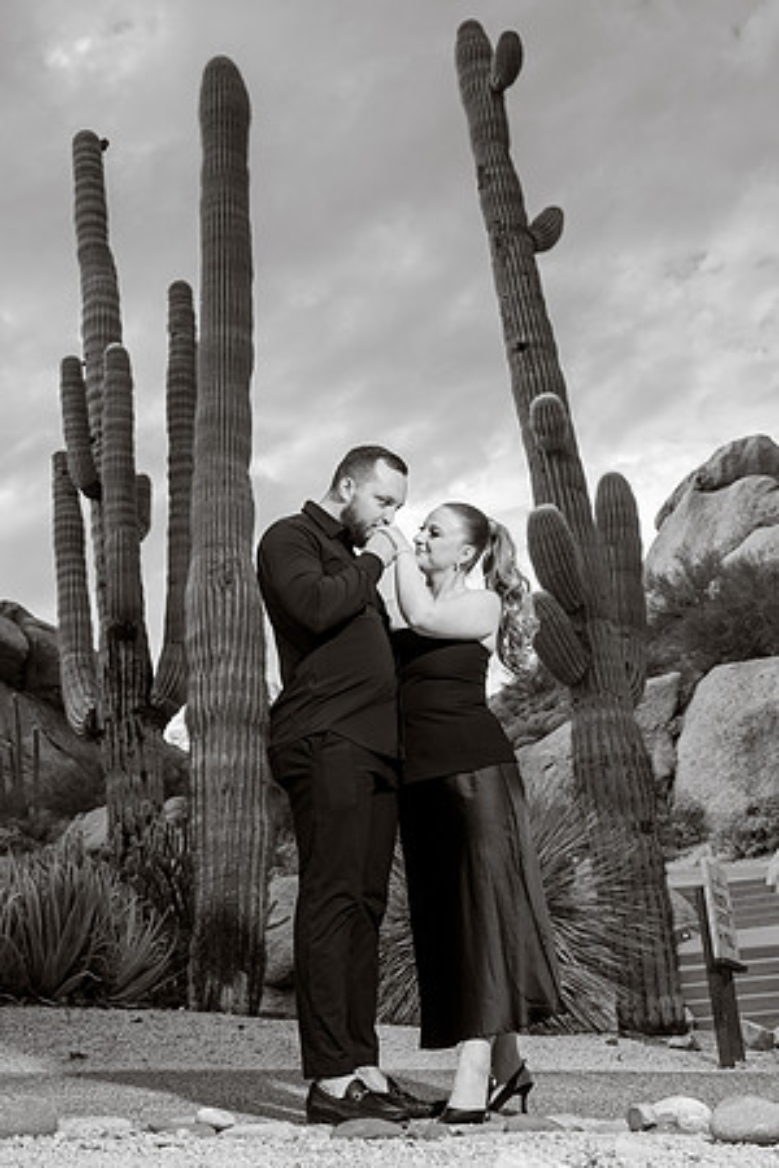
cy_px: 584
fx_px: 1201
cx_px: 390
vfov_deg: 51.9
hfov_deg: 35.9
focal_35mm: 37
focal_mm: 37
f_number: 5.6
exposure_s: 1/250
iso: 250
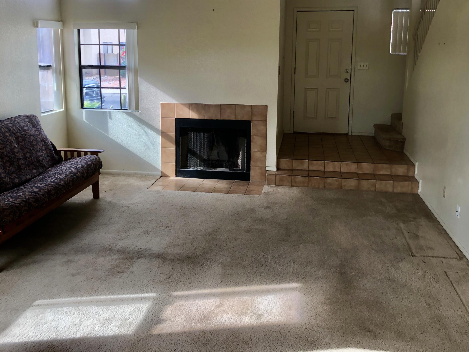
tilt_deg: -10.8
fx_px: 474
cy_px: 134
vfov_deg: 40.4
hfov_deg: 52.6
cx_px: 229
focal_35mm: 35
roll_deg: -0.5
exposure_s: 1/120
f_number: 1.8
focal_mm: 3.99
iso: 64
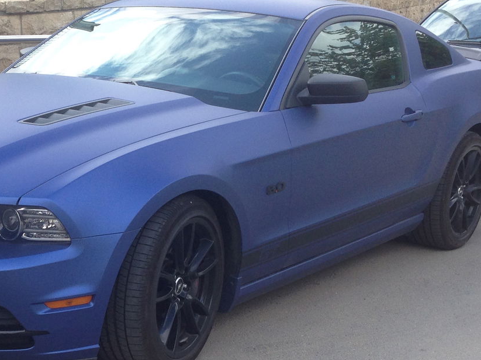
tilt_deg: -19.0
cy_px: 230
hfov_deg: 25.0
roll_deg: -1.5
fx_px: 1070
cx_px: 119
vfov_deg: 19.1
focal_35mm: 77
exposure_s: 1/379
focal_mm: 4.12
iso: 50
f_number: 2.4
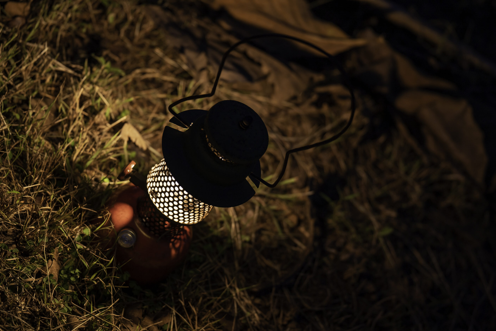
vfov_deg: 15.4
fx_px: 1226
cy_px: 166
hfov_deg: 22.9
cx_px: 248
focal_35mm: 89
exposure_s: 1/60
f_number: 2.8
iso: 320
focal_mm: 89
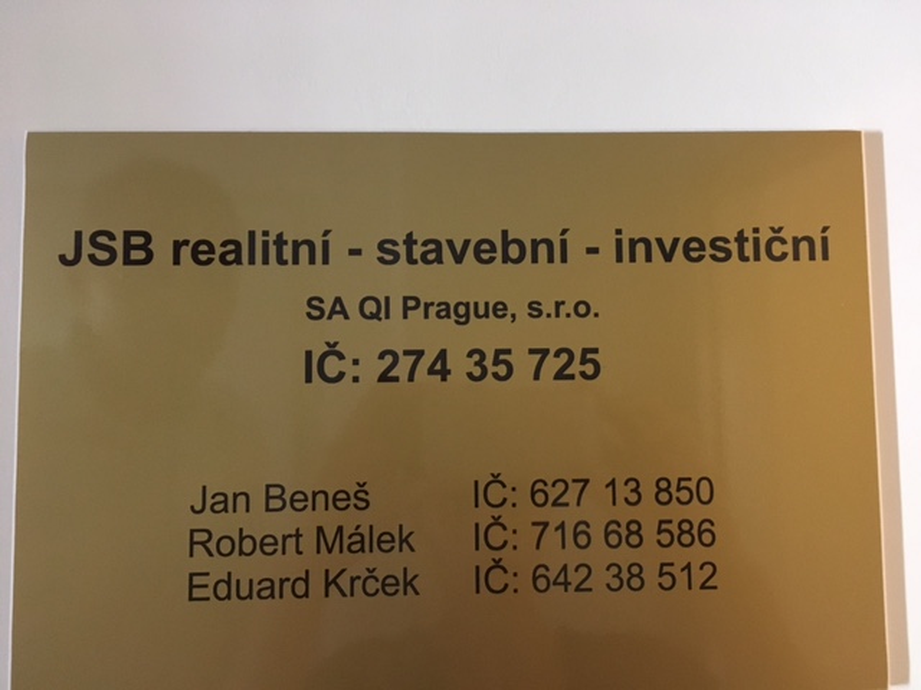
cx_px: 460
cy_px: 345
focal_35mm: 29
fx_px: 772
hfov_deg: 61.7
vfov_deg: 48.2
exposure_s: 1/17
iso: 250
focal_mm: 4.15
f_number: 2.2
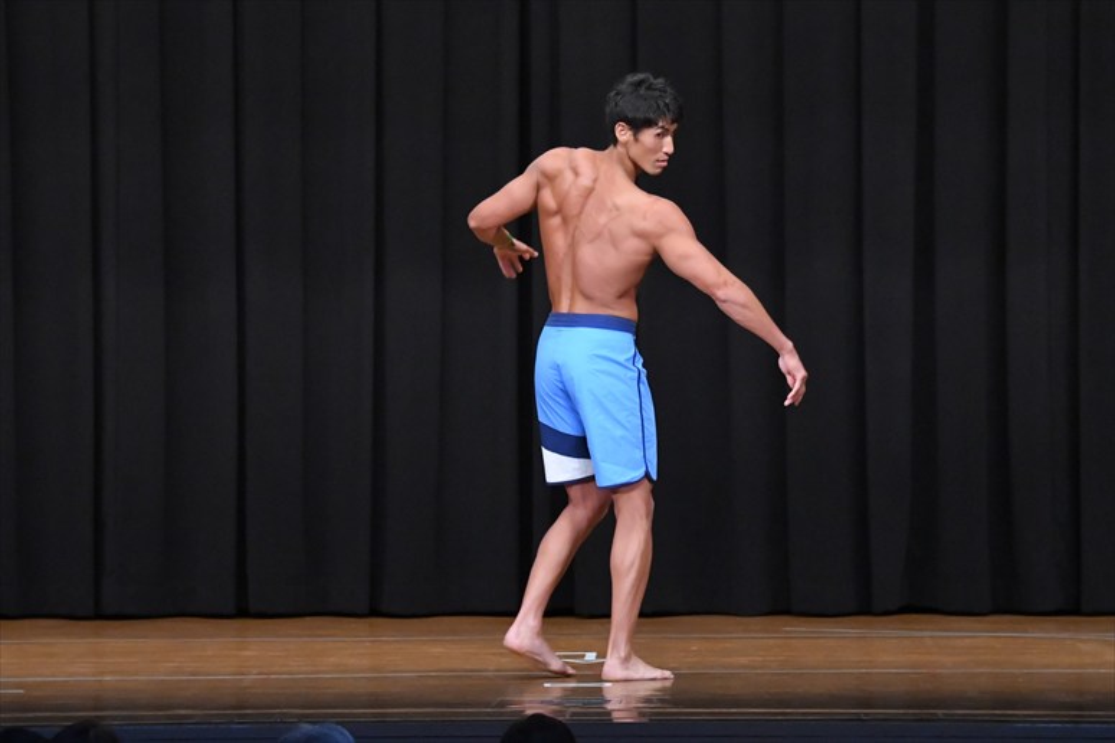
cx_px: 558
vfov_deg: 6.8
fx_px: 6253
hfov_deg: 10.2
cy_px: 372
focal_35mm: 202
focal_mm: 135
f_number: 5.6
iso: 8000
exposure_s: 1/400
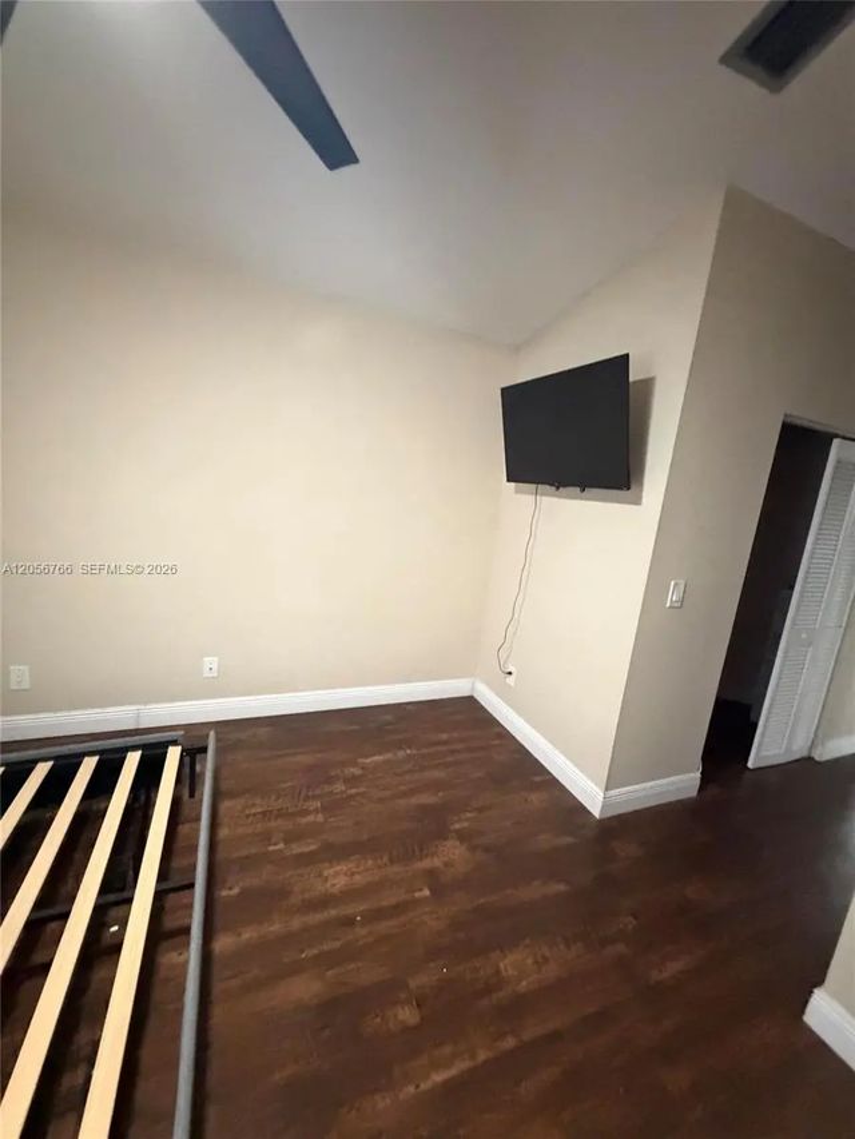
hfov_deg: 85.7
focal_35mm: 14
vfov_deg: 102.1
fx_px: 461
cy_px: 570
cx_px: 428
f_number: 2.2
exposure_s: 1/60
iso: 1250
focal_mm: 2.22
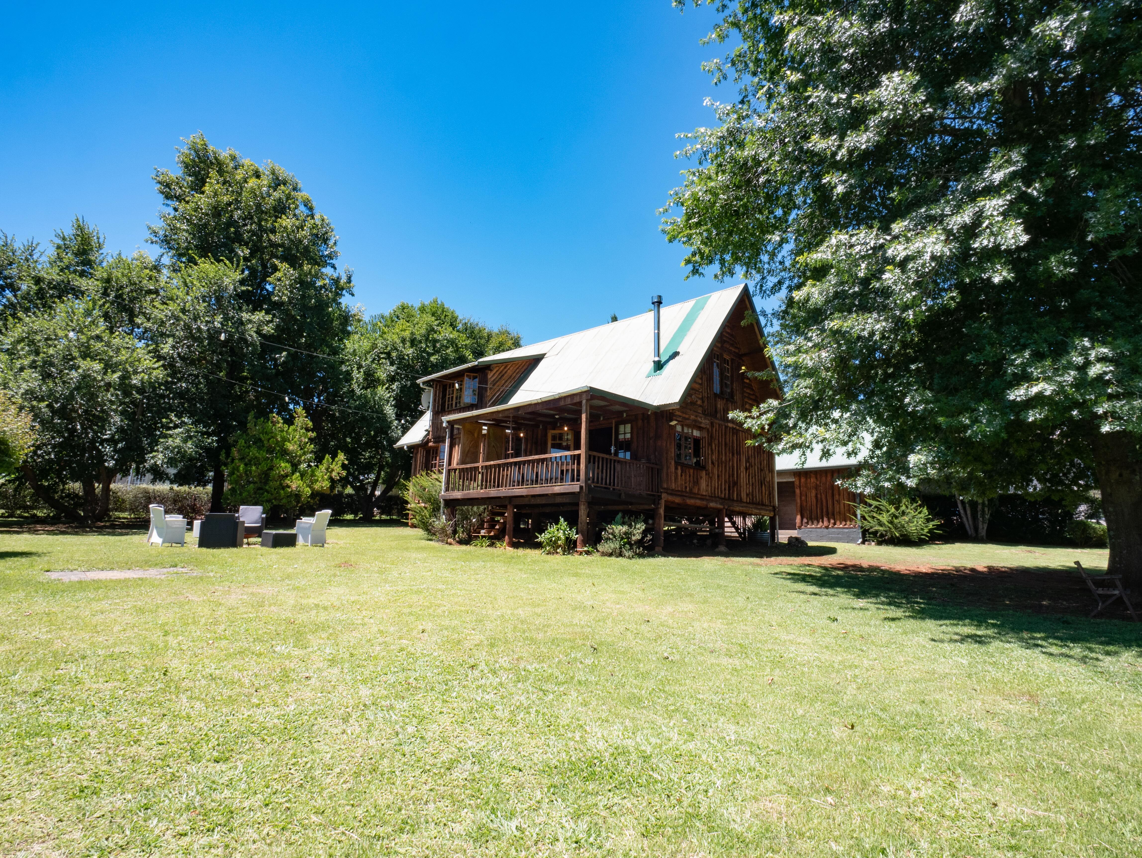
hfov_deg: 87.7
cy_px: 429
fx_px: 594
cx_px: 571
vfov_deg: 71.6
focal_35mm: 18
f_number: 16
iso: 200
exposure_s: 1/30
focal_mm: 9
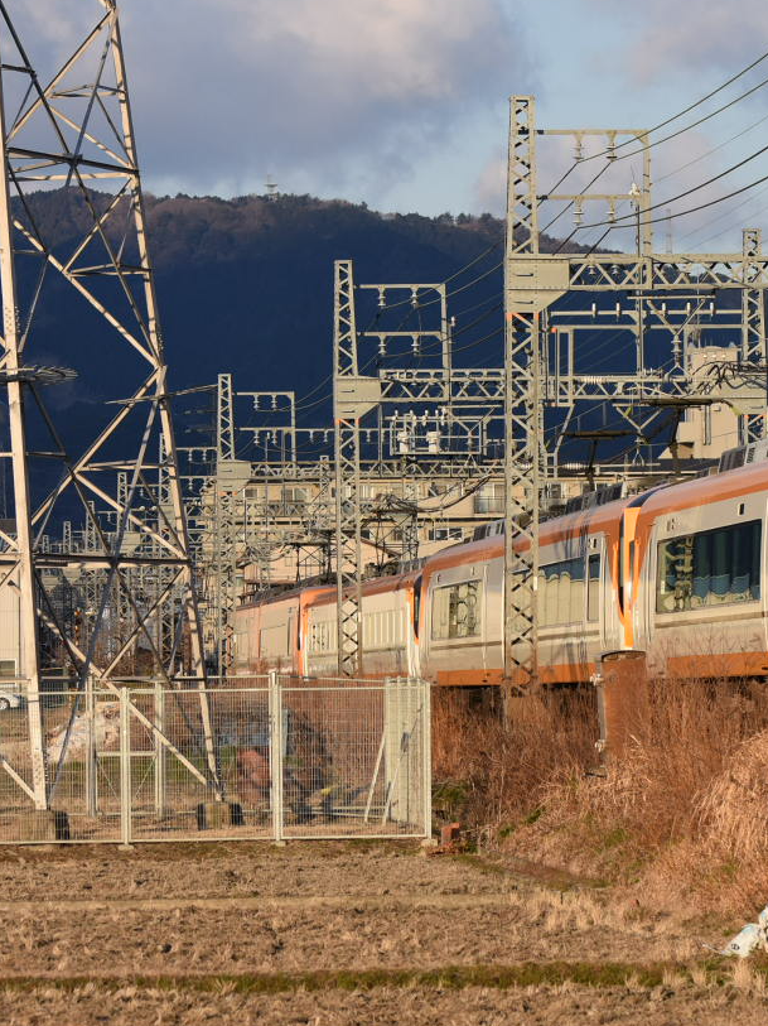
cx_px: 641
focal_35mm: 239
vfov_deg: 8.3
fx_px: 7068
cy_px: 491
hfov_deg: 6.2
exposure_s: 1/1250
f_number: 5
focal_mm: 105
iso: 400
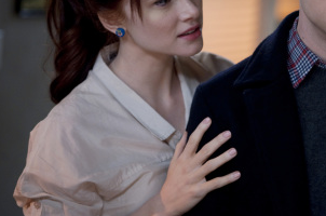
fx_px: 1572
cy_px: 43
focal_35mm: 174
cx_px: 231
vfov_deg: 7.8
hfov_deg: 11.8
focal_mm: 105
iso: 640
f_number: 2.8
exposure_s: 1/60
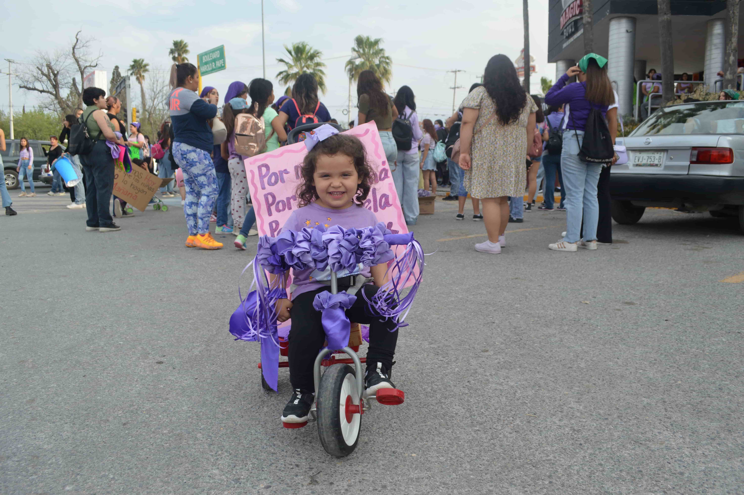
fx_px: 558
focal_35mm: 27
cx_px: 372
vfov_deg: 47.8
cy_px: 248
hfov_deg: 67.4
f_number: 6.3
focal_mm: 18
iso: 100
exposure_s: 1/160
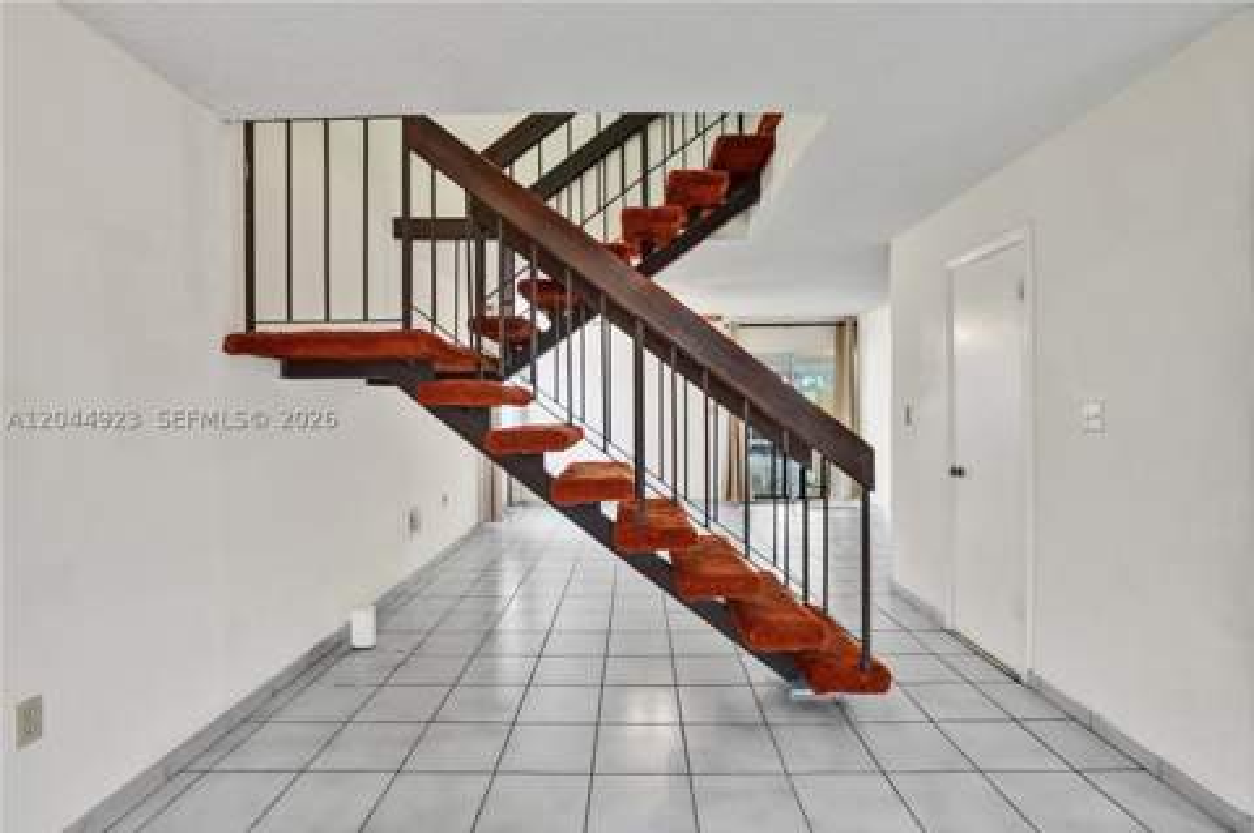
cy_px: 416
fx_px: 557
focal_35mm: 16
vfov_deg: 73.6
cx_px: 627
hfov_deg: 96.8
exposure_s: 1/250
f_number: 8
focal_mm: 16
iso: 4000
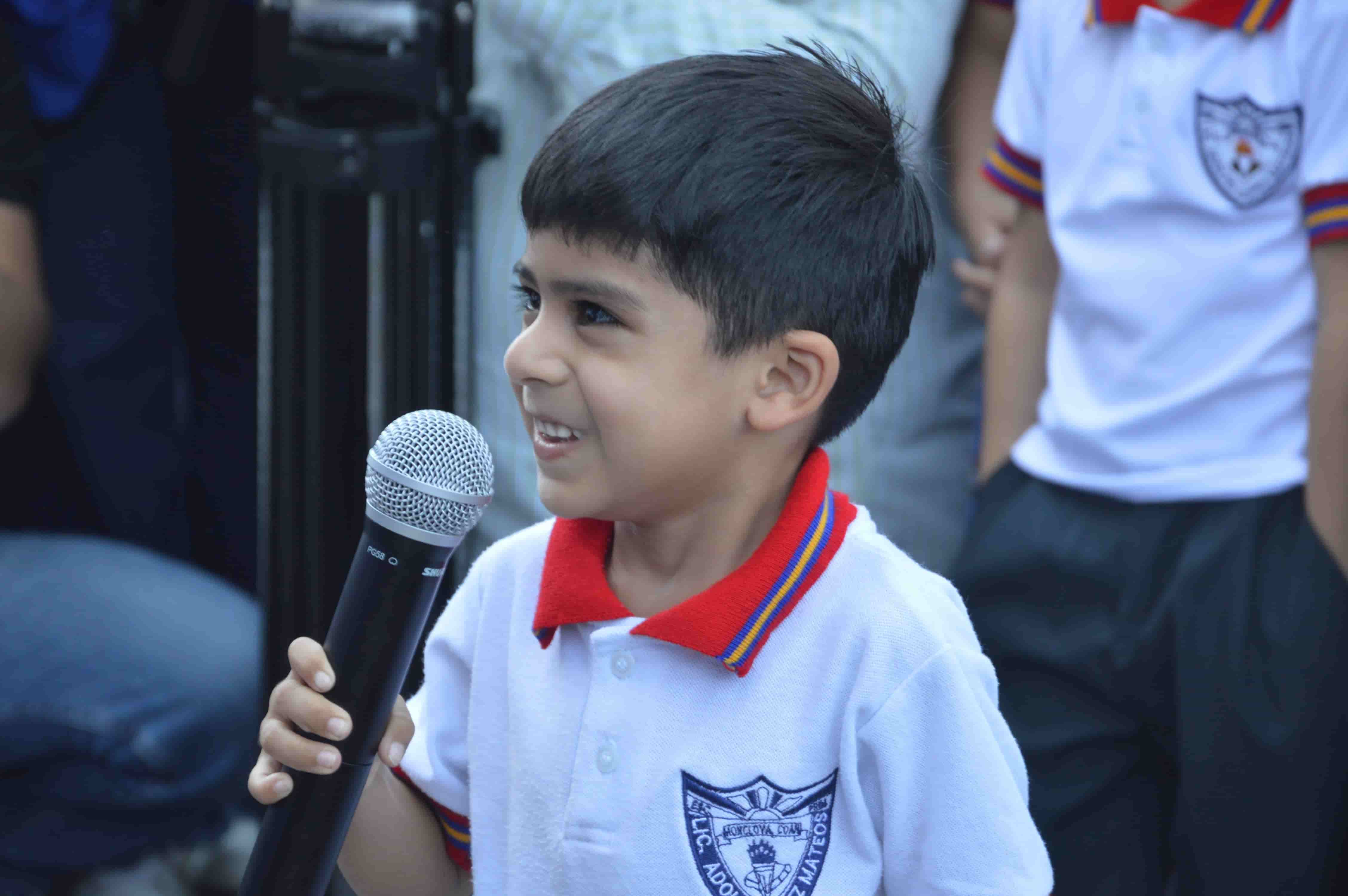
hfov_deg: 13.1
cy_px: 448
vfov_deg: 8.7
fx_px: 5892
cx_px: 674
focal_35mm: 158
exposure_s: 1/100
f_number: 5.6
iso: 400
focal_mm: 105
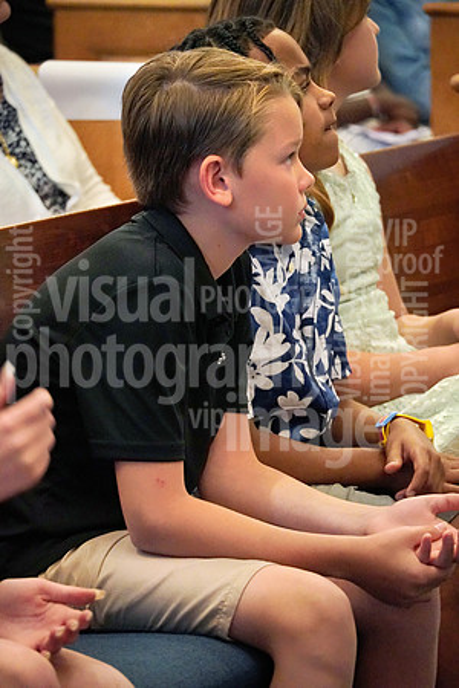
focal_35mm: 202
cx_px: 230
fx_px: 3873
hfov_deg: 6.8
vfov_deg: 10.2
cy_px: 344
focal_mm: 135
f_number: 5.6
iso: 8000
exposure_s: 1/125
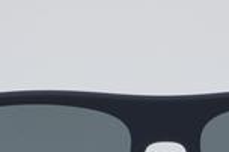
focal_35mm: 158
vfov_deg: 8.6
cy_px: 185
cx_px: 169
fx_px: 1004
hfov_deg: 13.0
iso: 100
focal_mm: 40
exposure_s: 1/4
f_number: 32
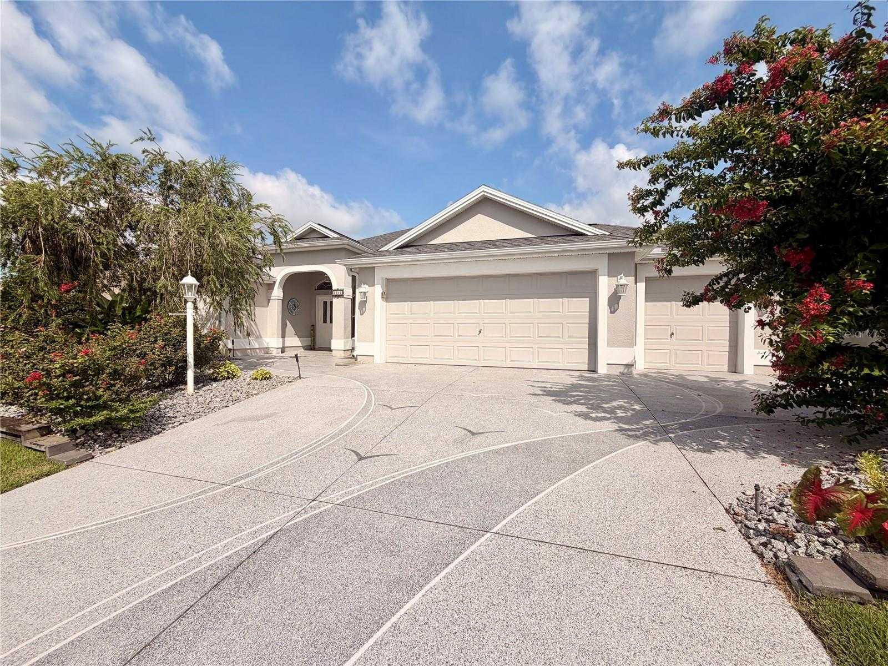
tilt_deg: +0.0
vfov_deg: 85.7
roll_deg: +0.5
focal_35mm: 14
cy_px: 333
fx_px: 359
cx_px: 444
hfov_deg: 102.1
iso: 20
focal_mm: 2.22
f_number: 2.2
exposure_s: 1/1901
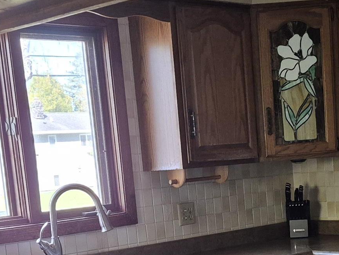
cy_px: 292
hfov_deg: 24.0
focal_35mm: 81
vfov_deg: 17.5
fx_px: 793
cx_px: 238
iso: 800
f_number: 1.8
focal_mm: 5.4
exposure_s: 1/120
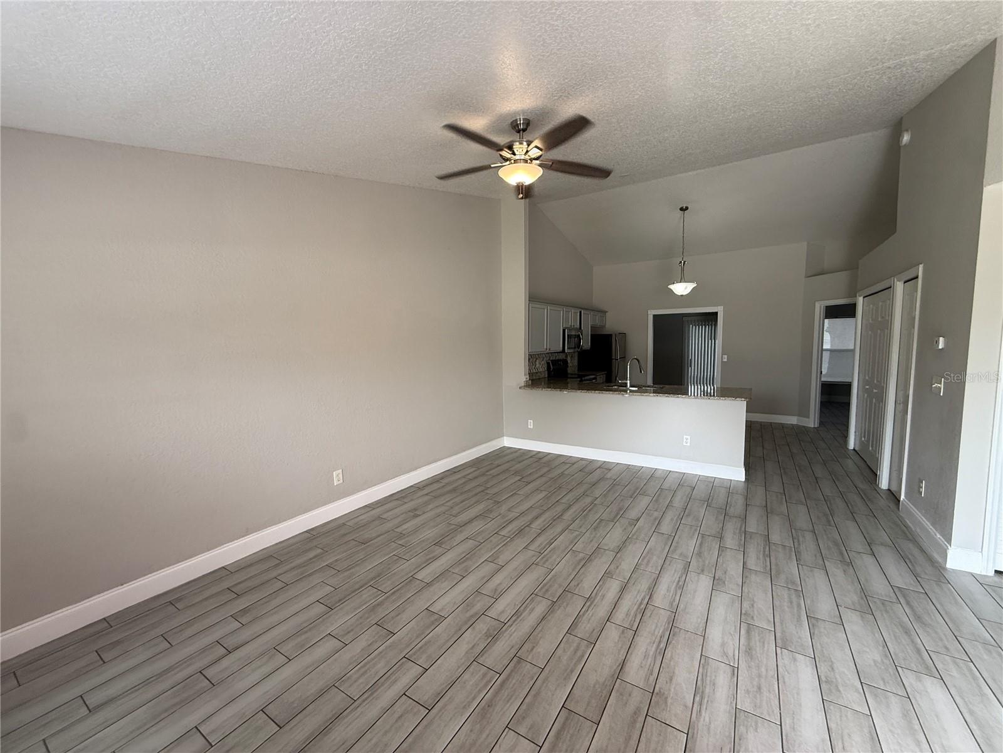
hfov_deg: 102.1
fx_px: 406
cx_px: 502
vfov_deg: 85.7
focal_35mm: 14
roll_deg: +0.6
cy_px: 376
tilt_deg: -4.9
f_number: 2.2
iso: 160
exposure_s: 1/120
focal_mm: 2.22
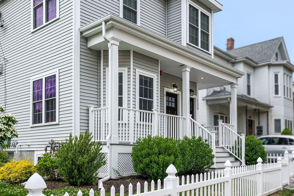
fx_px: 286
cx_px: 150
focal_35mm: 35
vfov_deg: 37.9
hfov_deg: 54.4
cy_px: 98
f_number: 10
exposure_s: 1/80
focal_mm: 33
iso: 400
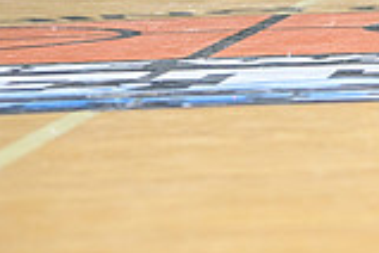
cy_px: -189
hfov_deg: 5.1
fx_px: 4211
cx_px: 613
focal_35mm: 400
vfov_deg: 3.4
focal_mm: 110
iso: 6400
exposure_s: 1/1000
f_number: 3.2
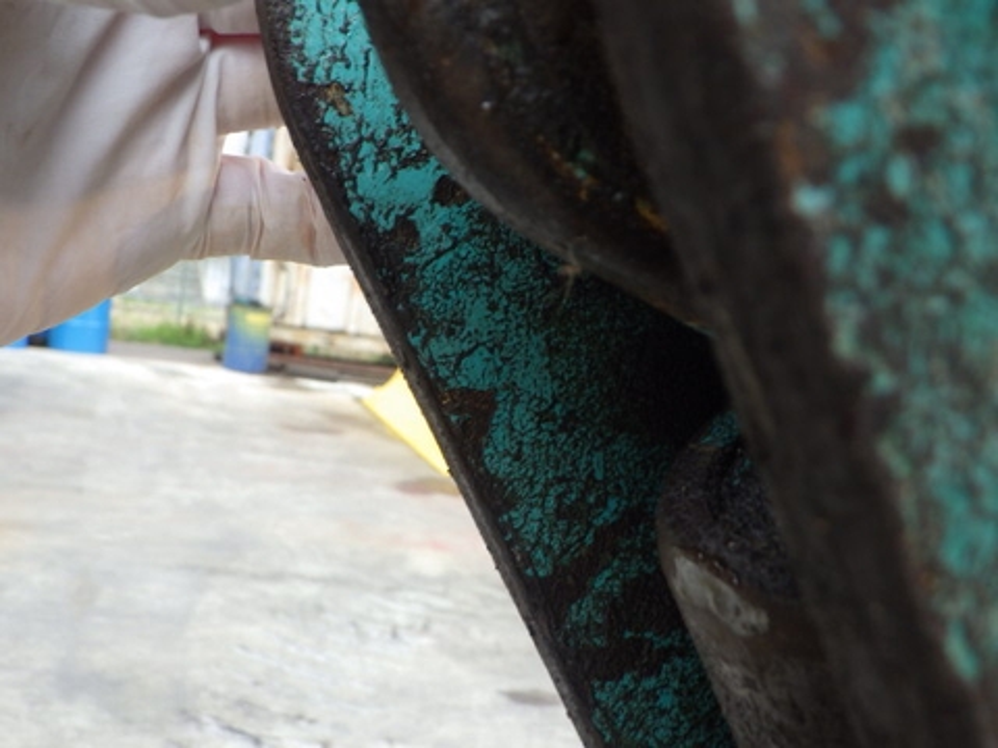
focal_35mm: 34
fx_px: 980
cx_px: 499
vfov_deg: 41.8
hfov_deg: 54.0
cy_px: 374
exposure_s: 1/125
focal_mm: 6.1
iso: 125
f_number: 3.8
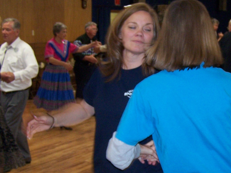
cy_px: 116
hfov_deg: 23.1
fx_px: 554
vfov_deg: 17.7
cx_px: 192
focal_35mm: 83
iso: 140
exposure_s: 1/60
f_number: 2.8
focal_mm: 6.3
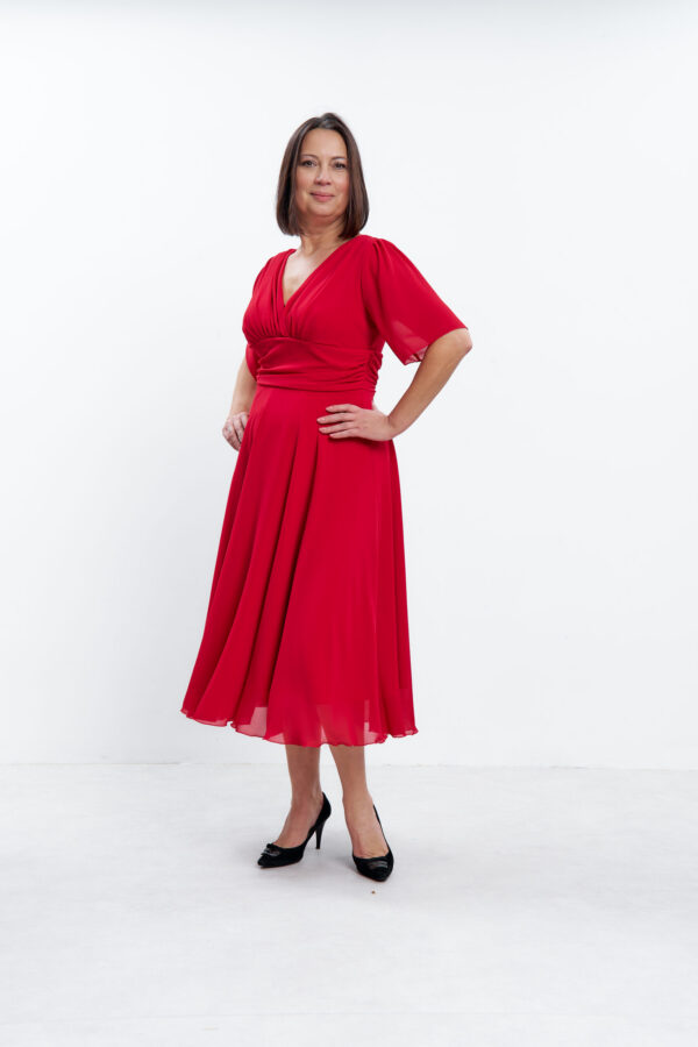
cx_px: 349
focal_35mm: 47
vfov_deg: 41.9
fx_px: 1367
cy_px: 524
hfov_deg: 28.6
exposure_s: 1/160
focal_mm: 47
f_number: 13
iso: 100
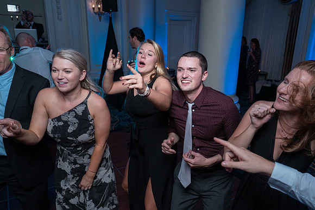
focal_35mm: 28
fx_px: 245
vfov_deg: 46.4
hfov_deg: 65.4
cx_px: 167
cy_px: 111
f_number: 5.6
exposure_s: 1/200
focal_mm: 25
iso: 2000
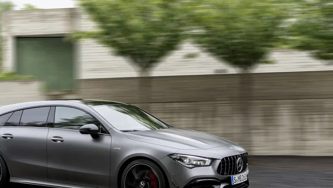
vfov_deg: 19.7
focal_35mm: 61
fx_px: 539
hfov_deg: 34.2
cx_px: 123
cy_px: 89
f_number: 11
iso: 100
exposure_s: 1/8
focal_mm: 38
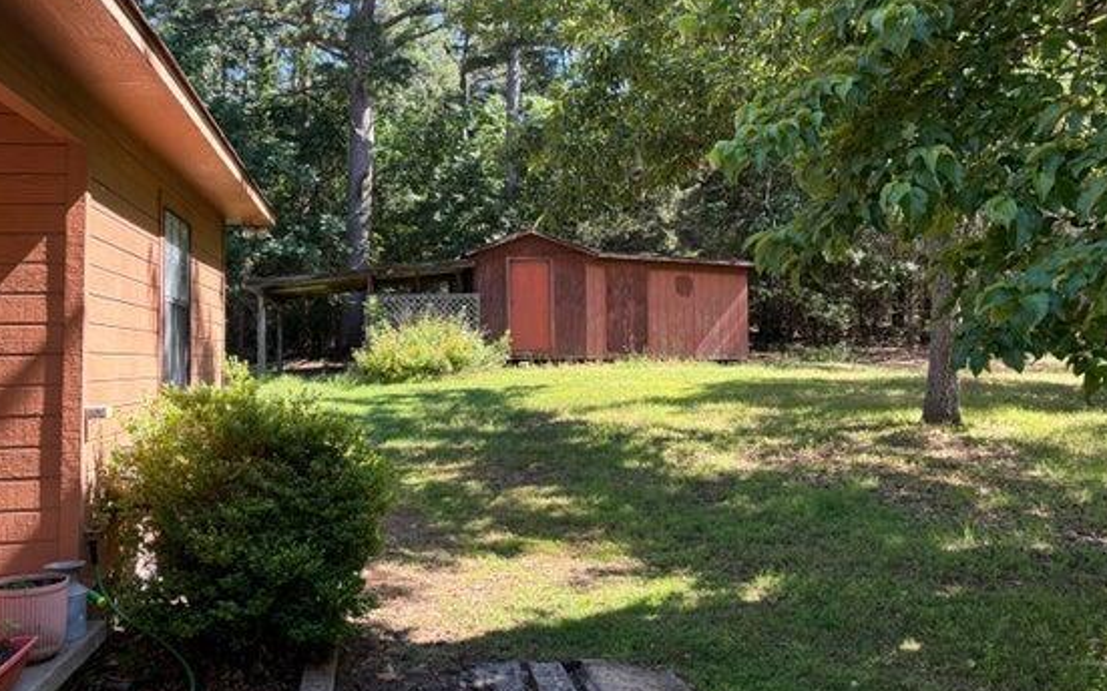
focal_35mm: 32
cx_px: 504
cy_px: 297
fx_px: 965
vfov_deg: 39.3
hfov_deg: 59.6
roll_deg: +0.8
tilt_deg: +2.6
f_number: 1.6
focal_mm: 5.96
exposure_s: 1/223
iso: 40
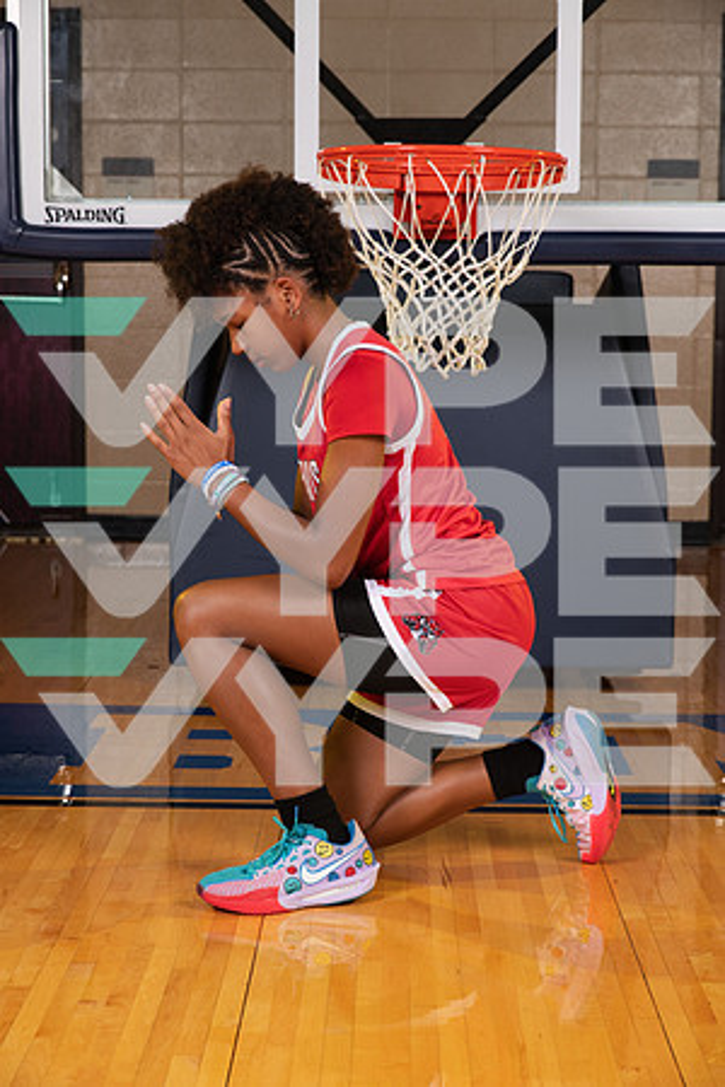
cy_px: 544
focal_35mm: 70
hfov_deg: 19.5
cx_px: 362
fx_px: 2114
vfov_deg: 28.8
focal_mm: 70
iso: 320
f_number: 7.1
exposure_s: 1/320
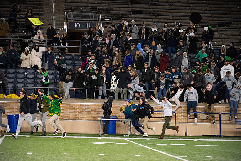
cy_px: 80
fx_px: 1339
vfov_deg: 6.9
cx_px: 120
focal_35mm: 200
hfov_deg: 10.3
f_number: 4
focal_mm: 200
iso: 5600
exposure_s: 1/500
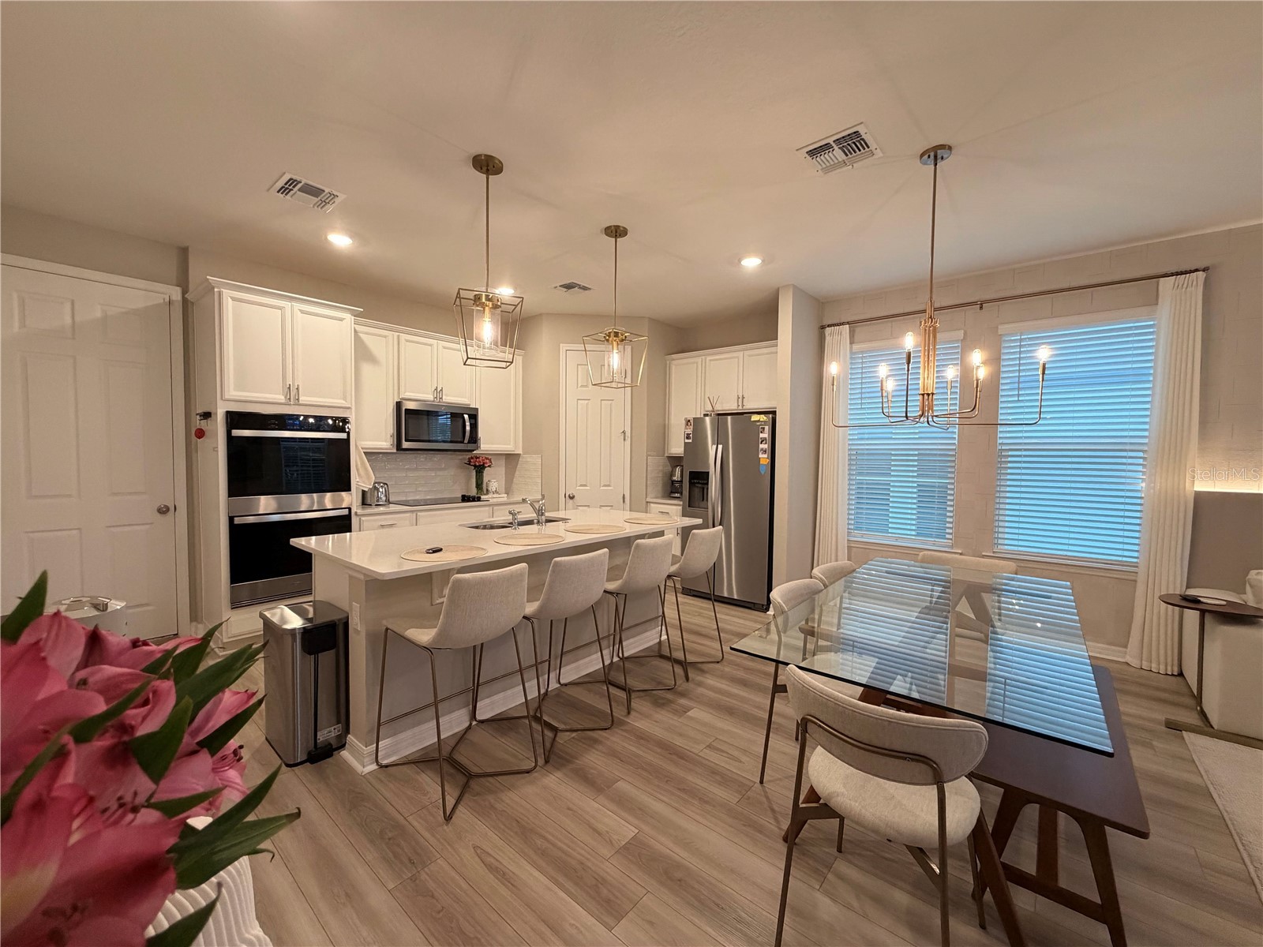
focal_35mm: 14
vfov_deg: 85.7
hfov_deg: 102.1
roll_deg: -0.2
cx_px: 632
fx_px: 511
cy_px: 474
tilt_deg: -1.7
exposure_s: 1/120
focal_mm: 2.22
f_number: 2.2
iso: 320
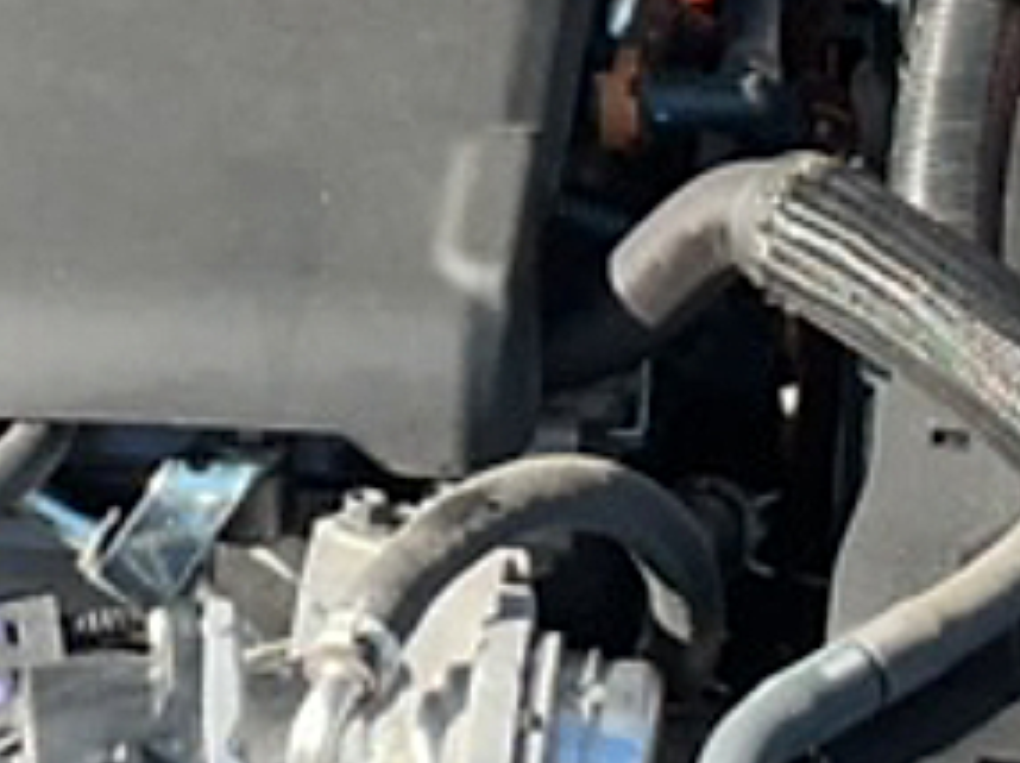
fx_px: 4946
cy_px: 214
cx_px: 82
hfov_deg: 11.7
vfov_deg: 8.8
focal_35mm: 168
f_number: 1.8
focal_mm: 3
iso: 25
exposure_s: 1/425
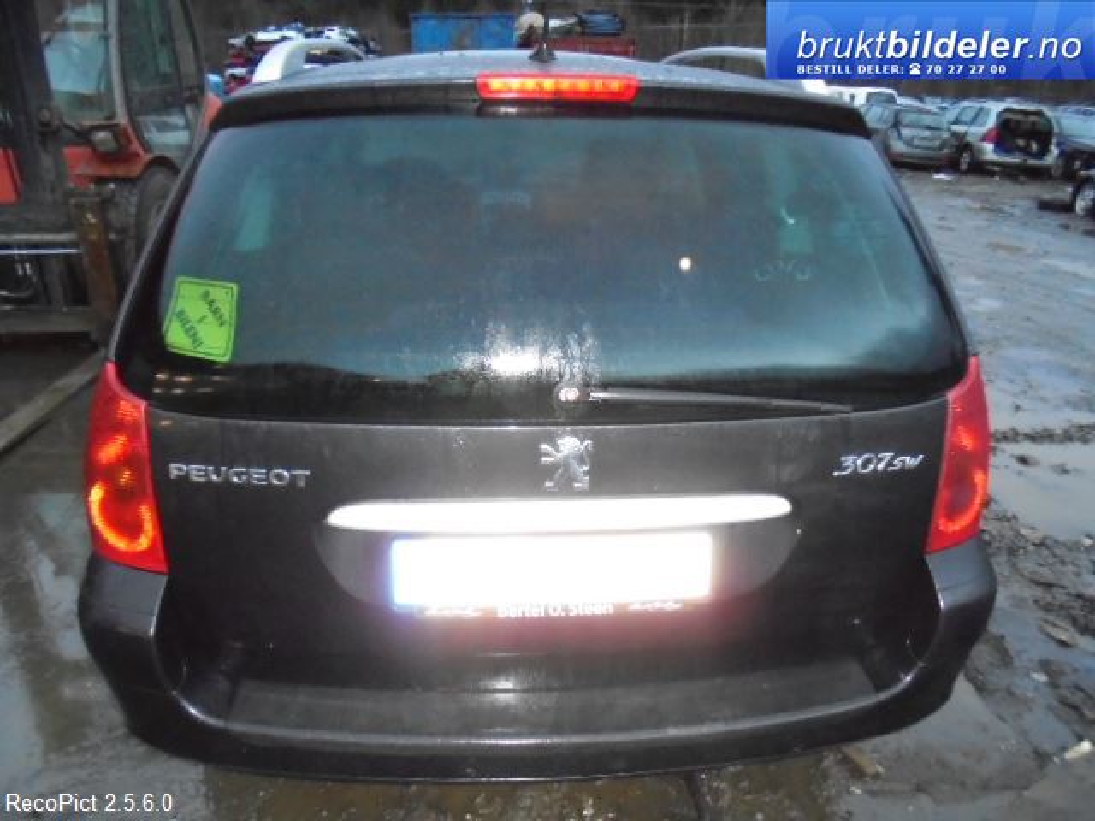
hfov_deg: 67.3
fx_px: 822
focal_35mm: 26
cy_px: 410
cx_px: 548
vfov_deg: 53.1
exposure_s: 1/30
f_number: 3.5
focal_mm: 4.6
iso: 800
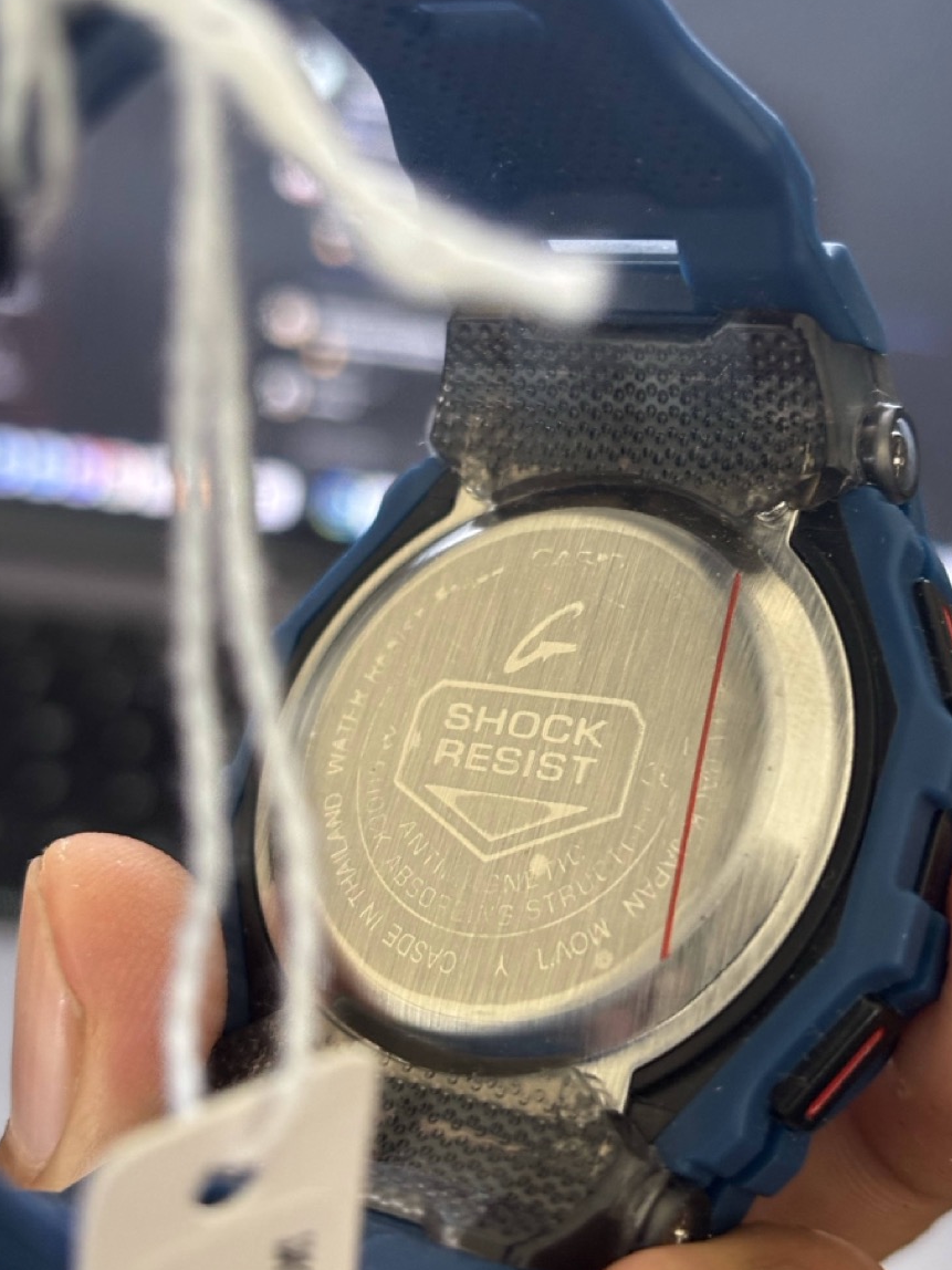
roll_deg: -5.8
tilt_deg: -35.9
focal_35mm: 58
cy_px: 610
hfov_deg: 25.2
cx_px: 482
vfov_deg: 33.2
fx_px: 2127
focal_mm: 5.96
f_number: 1.6
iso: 200
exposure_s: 1/40
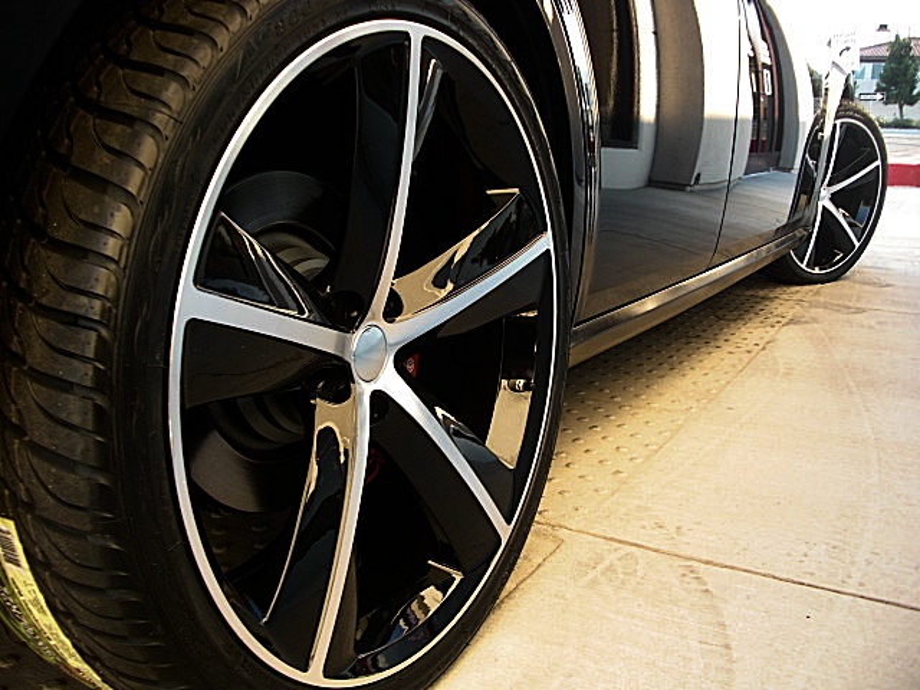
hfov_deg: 51.4
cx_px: 460
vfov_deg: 39.7
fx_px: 957
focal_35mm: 36
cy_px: 345
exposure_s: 1/100
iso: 100
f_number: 2.8
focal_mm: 6.3
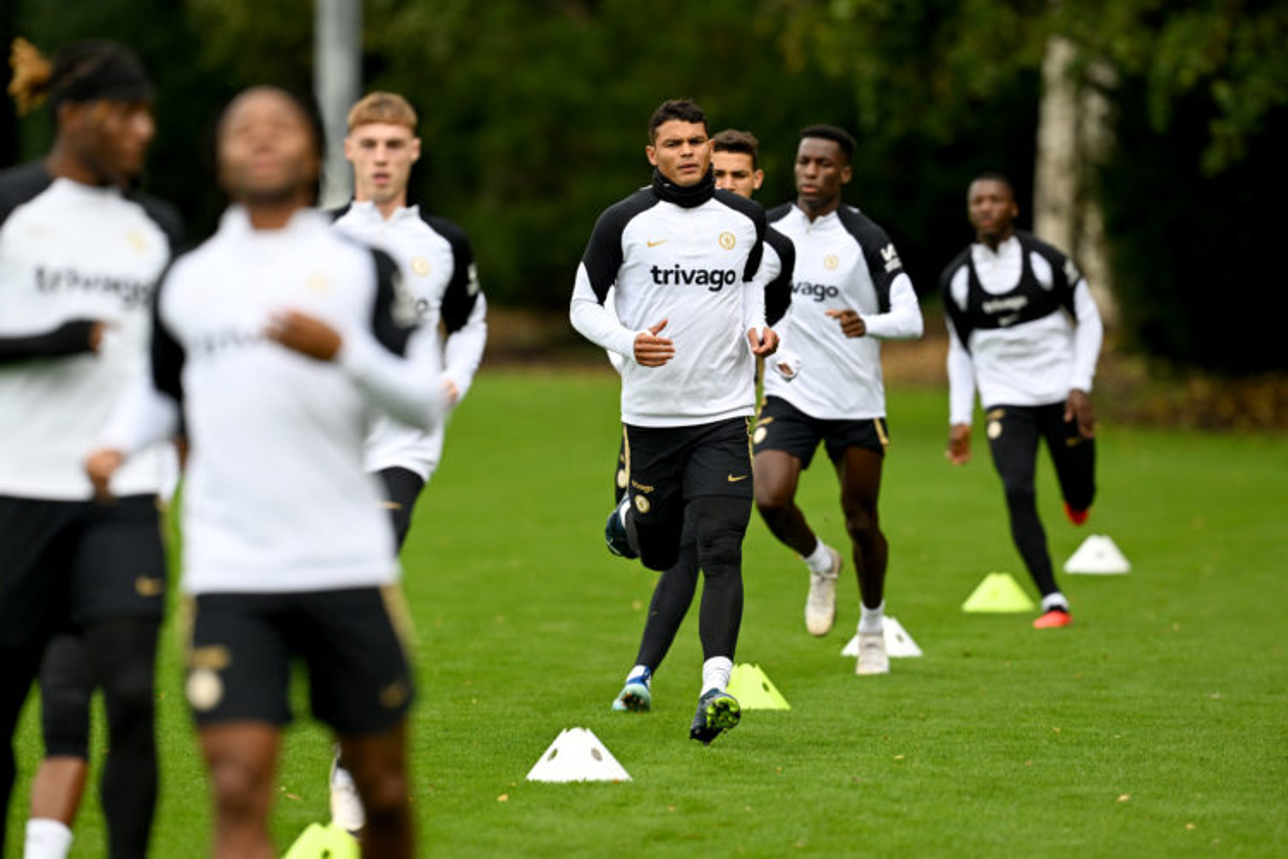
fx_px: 14310
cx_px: 644
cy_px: 430
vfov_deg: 3.4
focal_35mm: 400
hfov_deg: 5.2
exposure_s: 1/1250
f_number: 4
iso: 640
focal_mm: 400
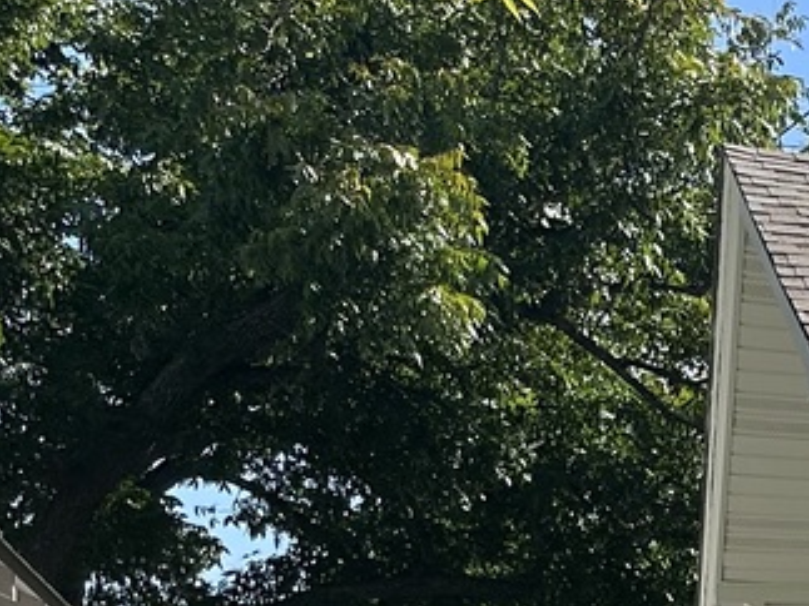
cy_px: 1199
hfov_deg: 14.6
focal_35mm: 107
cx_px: 1706
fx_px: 2500
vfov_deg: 12.3
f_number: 1.78
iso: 80
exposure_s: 1/2809
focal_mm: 6.86
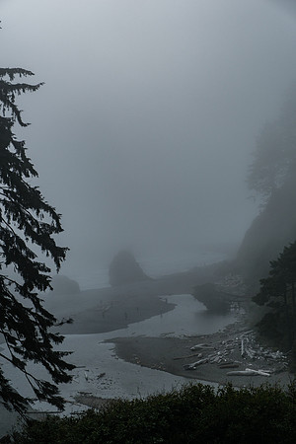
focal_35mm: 83
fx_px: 1024
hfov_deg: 16.5
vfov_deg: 24.5
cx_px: 148
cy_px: 222
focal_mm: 55
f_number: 6.4
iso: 125
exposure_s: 1/2900
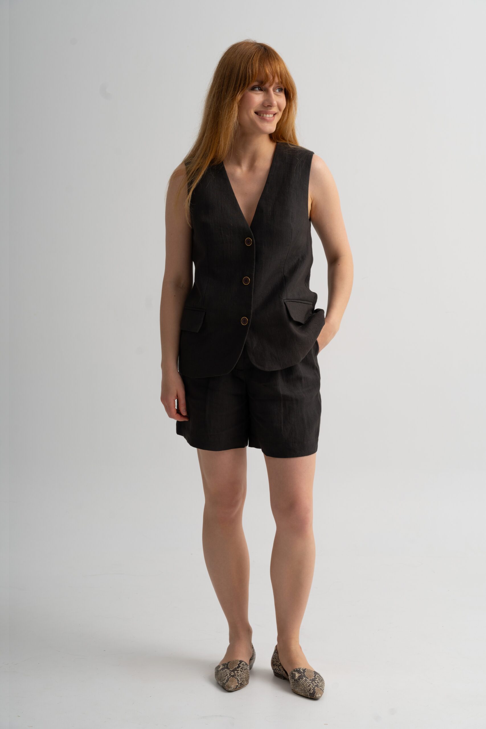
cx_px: 243
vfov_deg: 27.1
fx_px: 1512
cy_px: 364
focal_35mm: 75
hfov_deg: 18.3
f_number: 8
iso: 100
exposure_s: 1/125
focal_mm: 74.7
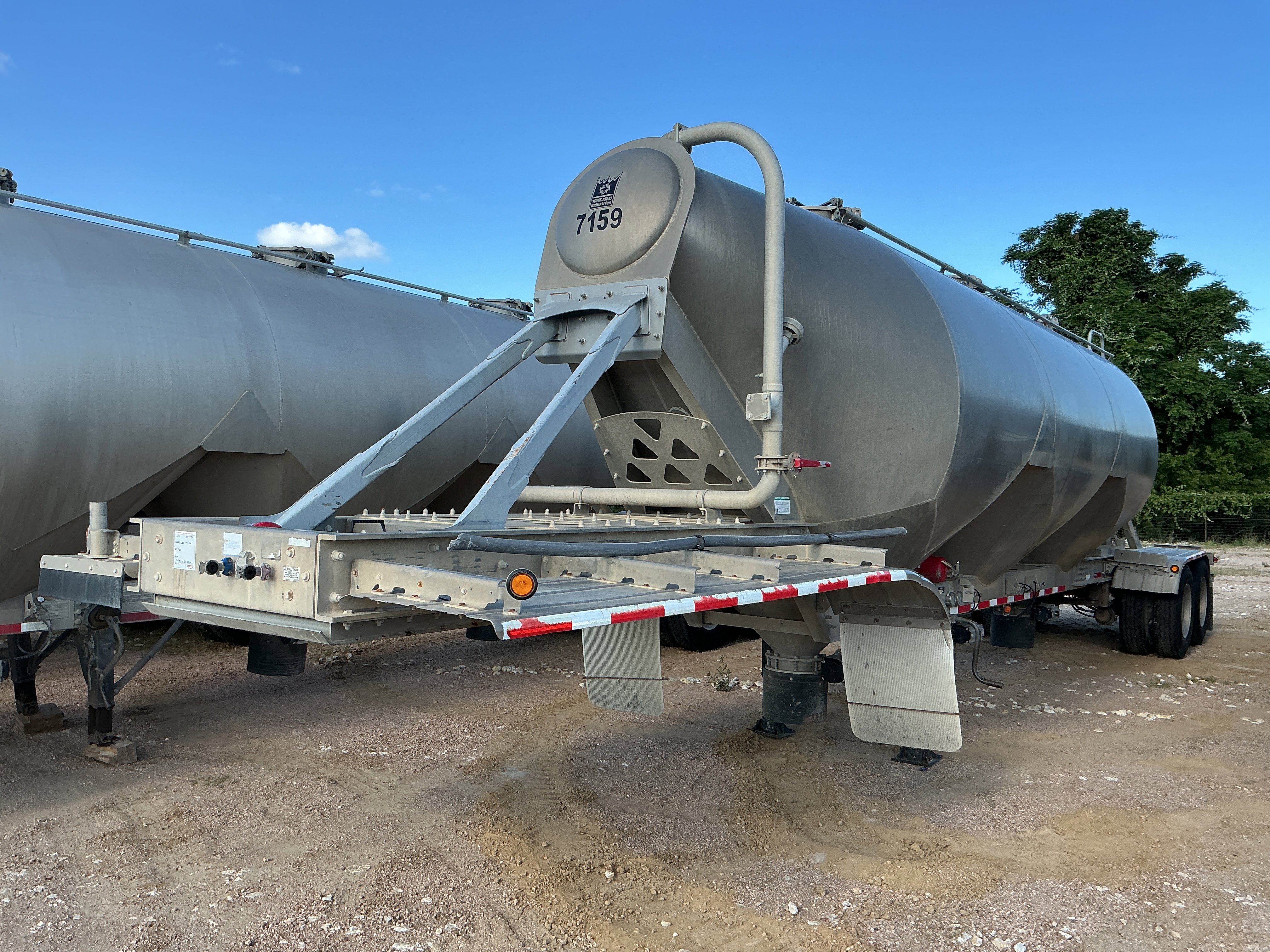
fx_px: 1064
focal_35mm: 29
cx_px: 635
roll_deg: -0.6
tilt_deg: +1.6
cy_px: 476
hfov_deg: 61.7
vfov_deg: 48.2
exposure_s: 1/816
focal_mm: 3
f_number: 1.8
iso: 25
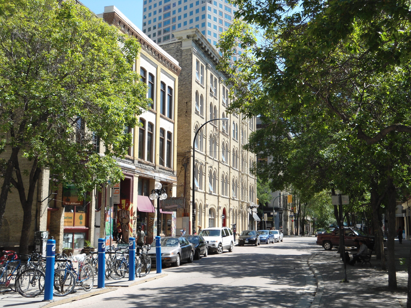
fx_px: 522
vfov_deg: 32.9
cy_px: 154
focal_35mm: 44
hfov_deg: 42.9
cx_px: 206
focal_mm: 7.9
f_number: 3.5
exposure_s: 1/400
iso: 80
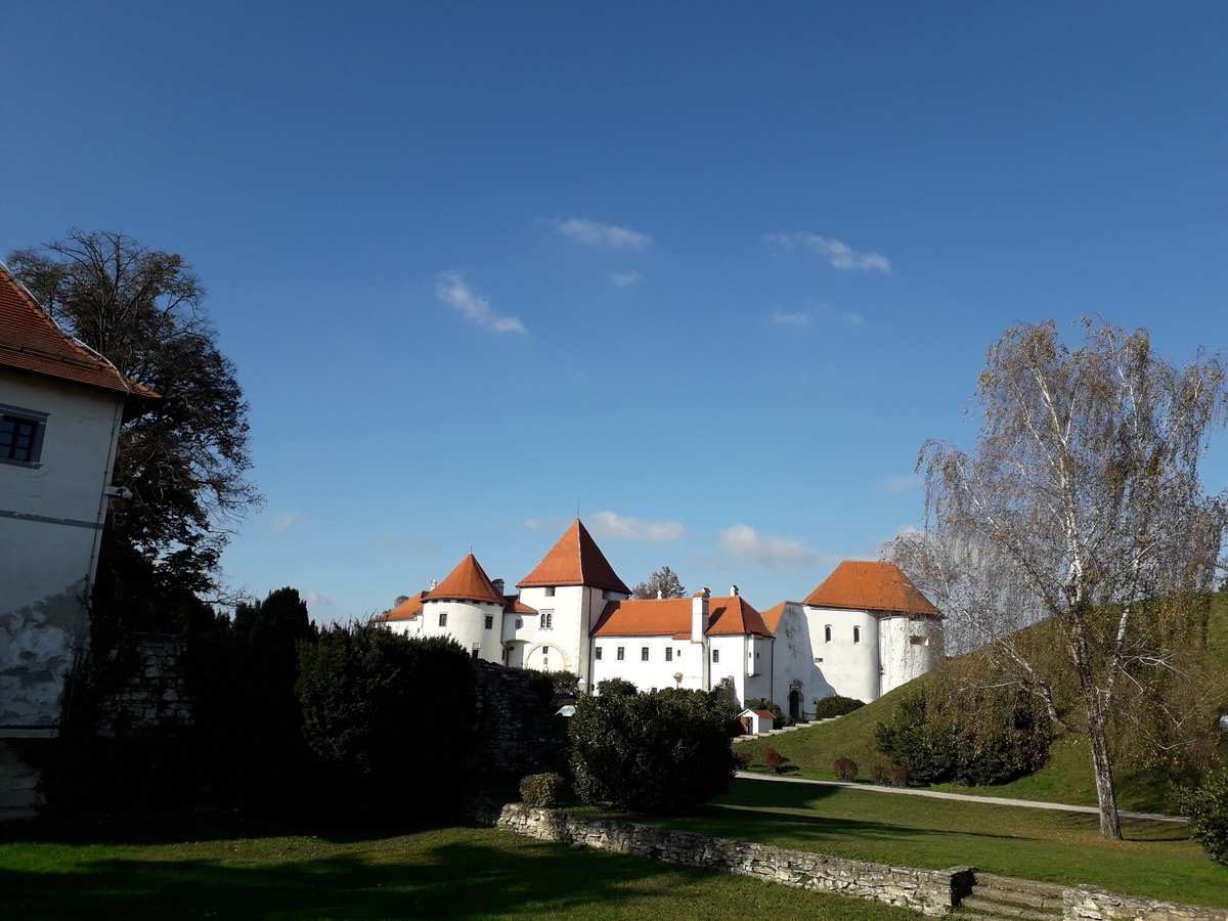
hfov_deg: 65.3
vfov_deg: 51.4
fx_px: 958
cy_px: 460
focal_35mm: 27
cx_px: 614
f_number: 1.9
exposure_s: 1/2037
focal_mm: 3.6
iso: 40
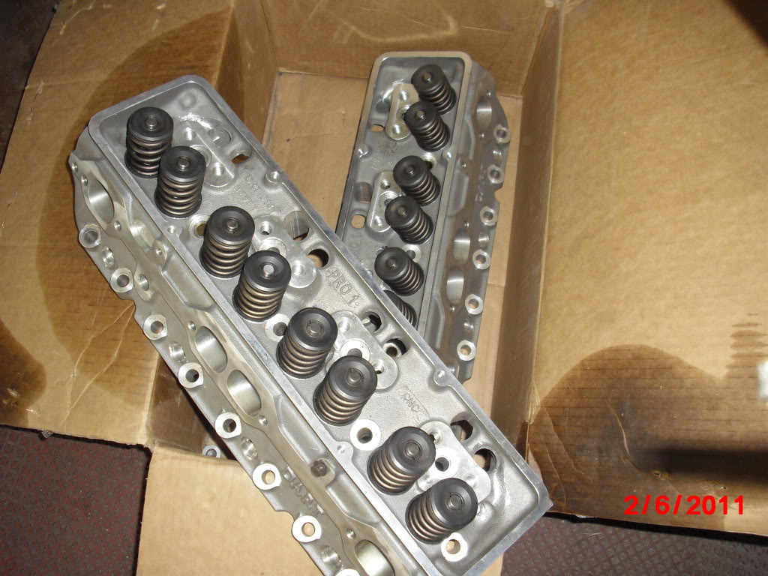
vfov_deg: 37.7
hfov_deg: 49.0
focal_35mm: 38
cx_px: 384
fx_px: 843
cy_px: 288
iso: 100
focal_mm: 6.2
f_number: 2.8
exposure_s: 1/60
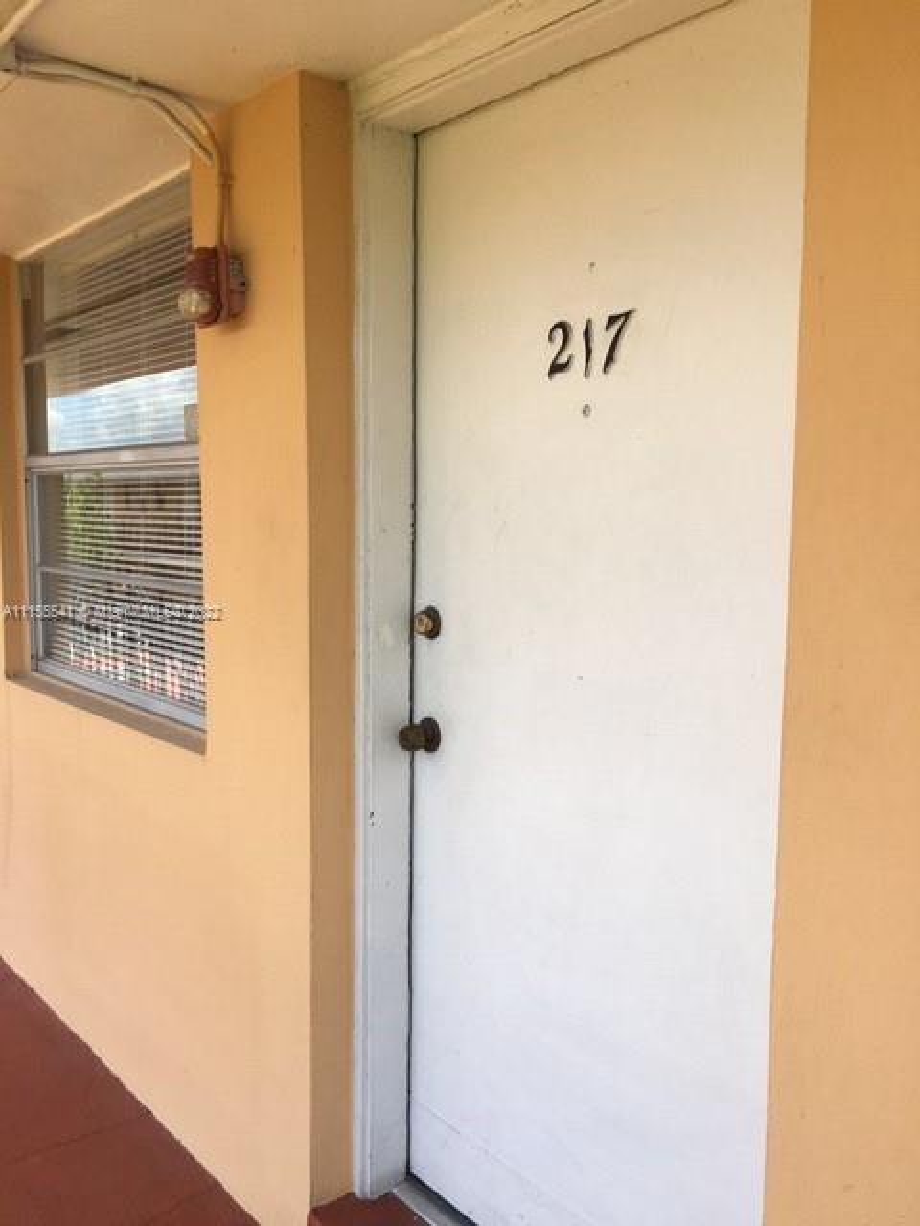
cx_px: 460
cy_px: 613
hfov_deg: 48.2
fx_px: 1028
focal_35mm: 29
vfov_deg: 61.7
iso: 25
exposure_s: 1/523
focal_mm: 4.15
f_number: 2.2
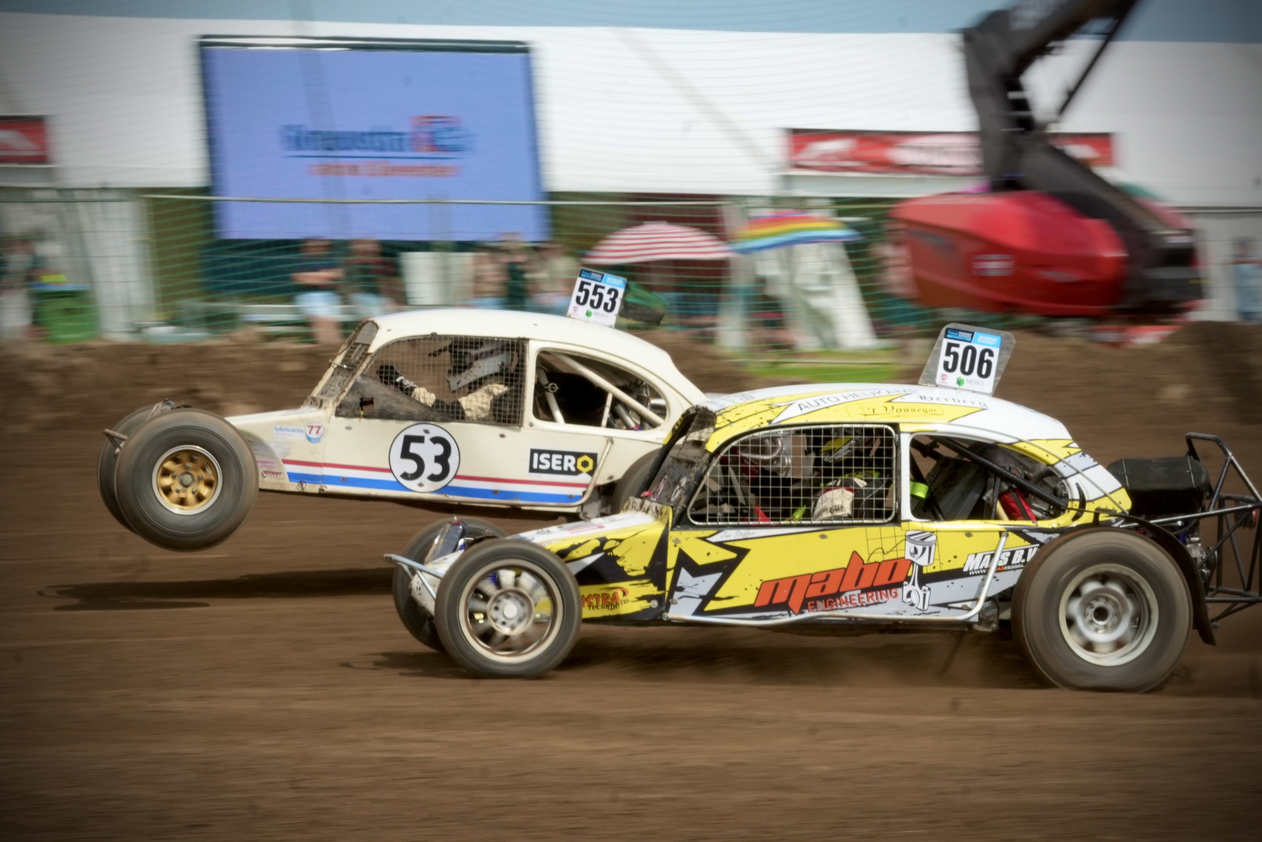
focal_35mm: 79
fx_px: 2769
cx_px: 631
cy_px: 421
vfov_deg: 17.3
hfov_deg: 25.7
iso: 320
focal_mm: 79
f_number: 18
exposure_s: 1/200
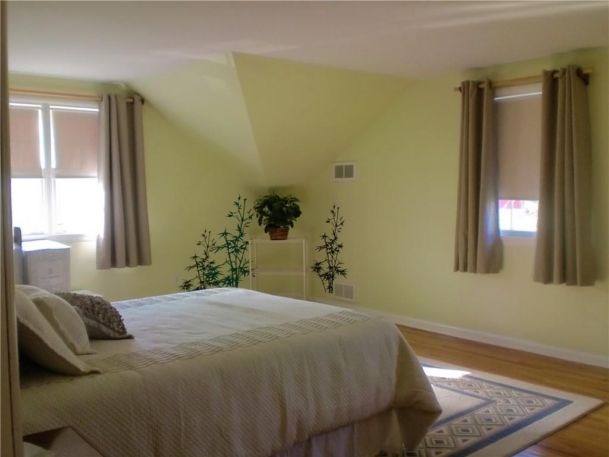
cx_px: 304
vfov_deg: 40.7
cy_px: 228
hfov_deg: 52.6
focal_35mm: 35
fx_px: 616
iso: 200
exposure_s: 1/60
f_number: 3.1
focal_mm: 6.3
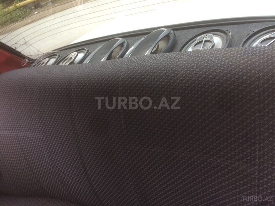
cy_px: 103
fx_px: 230
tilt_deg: -32.0
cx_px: 138
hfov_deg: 61.7
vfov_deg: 48.2
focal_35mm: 29
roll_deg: +18.7
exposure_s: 1/33
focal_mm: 4.15
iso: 125
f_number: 2.2
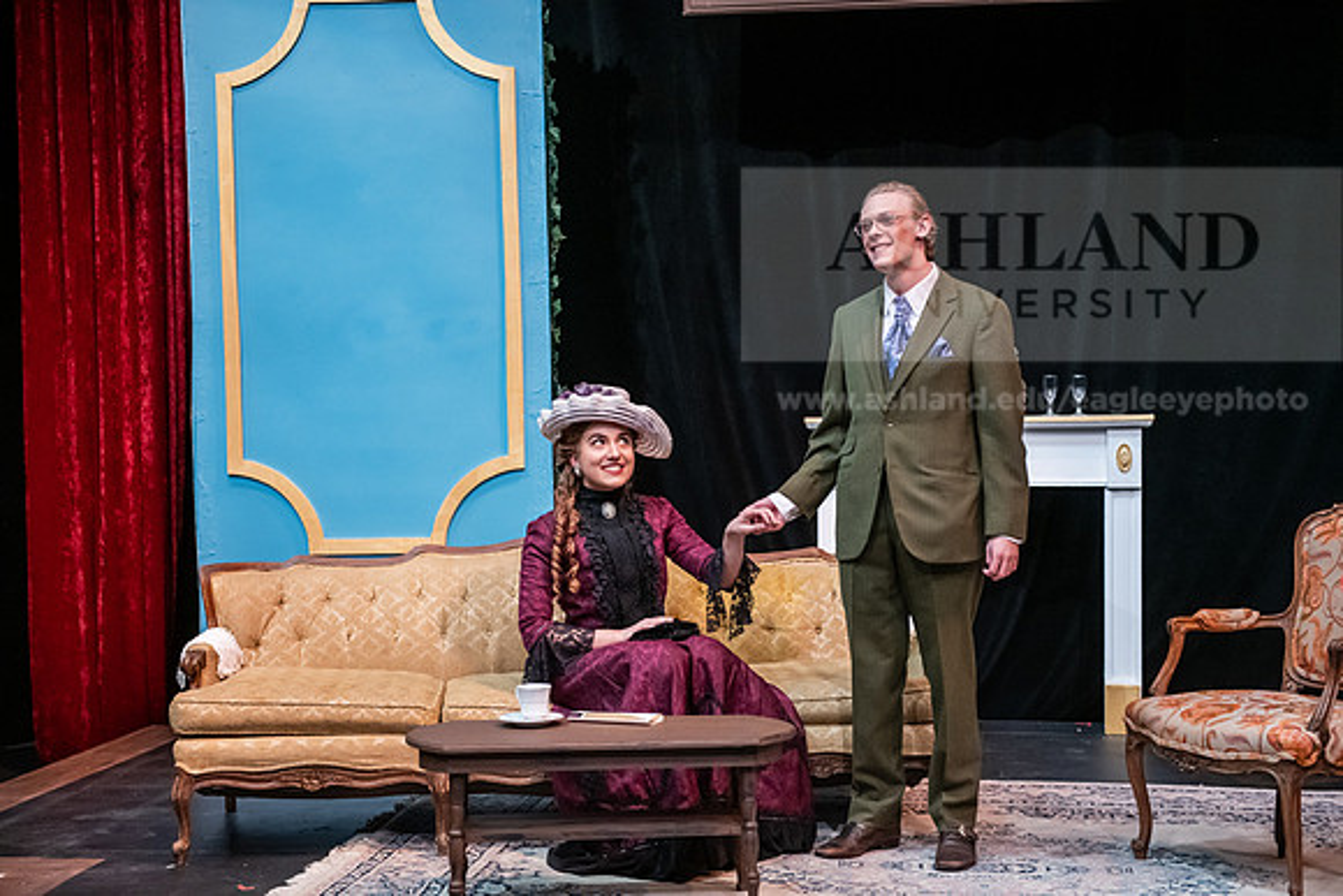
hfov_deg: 35.6
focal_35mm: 56
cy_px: 448
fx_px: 2090
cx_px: 672
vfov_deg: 24.2
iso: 3200
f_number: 3.2
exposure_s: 1/200
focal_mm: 56
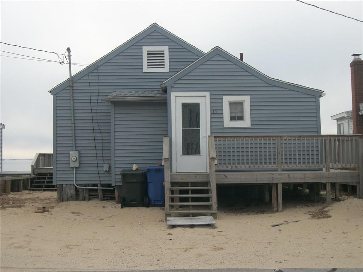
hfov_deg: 38.2
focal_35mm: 50
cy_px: 136
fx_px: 524
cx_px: 182
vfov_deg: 29.1
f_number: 11.2
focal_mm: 8.8
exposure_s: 1/100
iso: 80
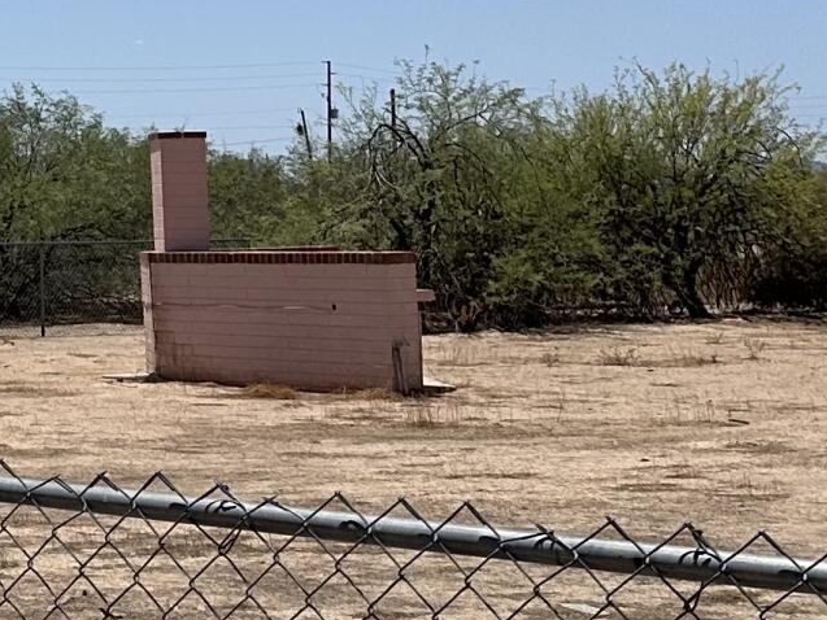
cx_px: -661
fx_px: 2700
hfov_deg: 15.1
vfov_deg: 12.9
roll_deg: +0.8
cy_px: 0
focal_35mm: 113
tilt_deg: +5.1
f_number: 1.78
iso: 80
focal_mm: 6.86
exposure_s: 1/8929
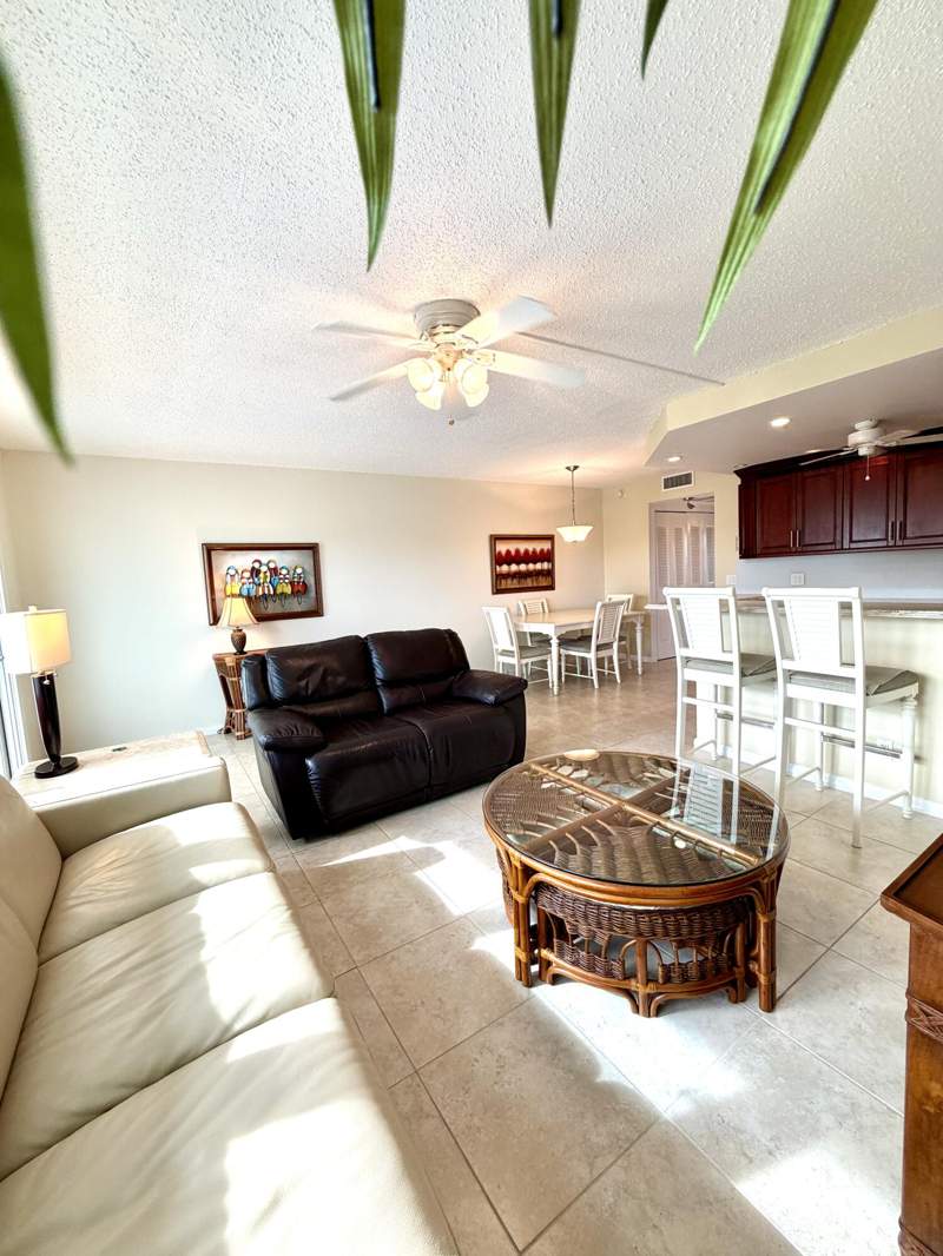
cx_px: 472
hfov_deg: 85.7
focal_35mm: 14
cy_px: 628
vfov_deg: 102.1
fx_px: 508
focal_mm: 2.22
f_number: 2.2
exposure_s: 1/120
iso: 100
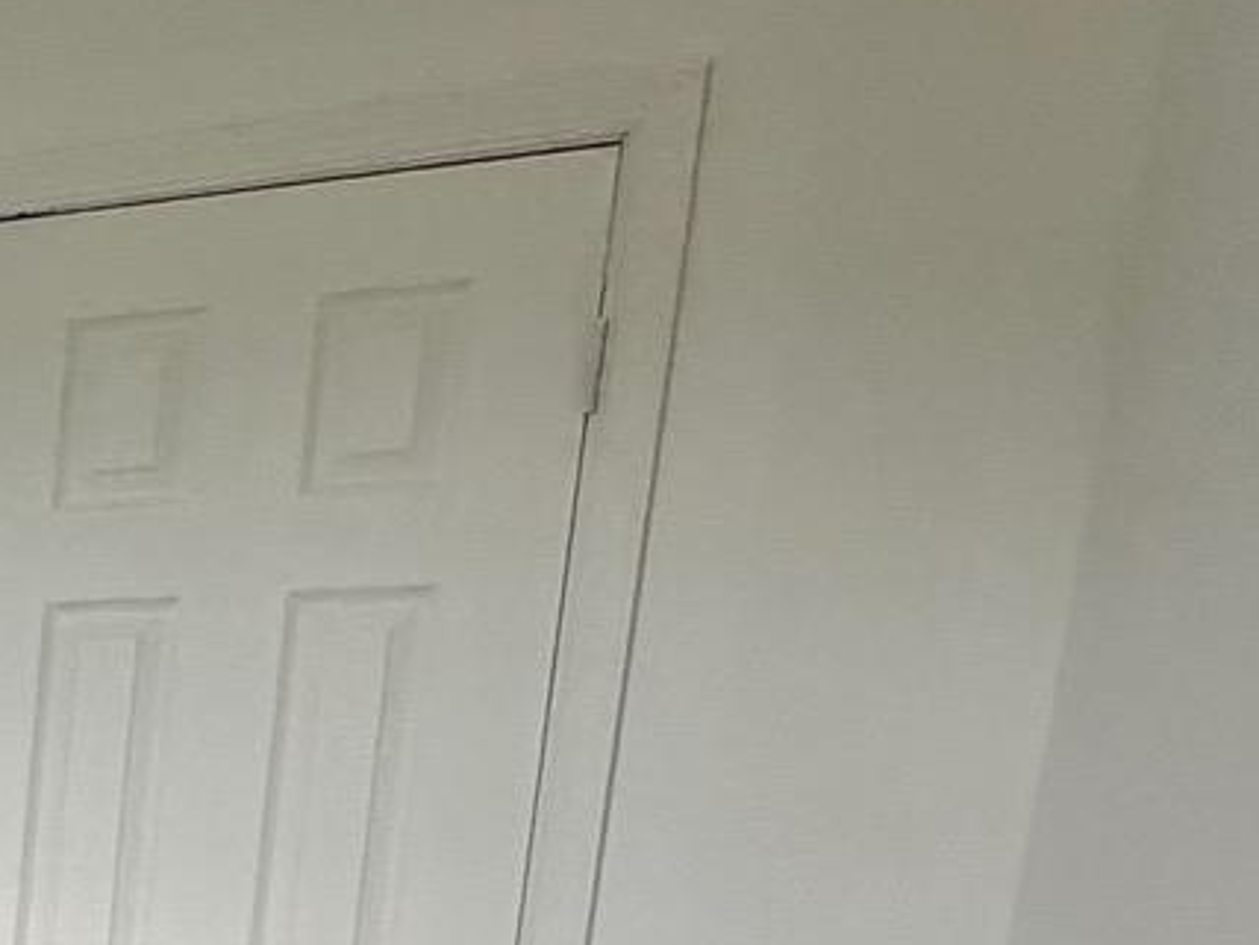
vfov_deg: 19.9
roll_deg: +0.8
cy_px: 1281
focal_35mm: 67
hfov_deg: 19.9
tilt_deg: -11.4
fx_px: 2437
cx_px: -1088
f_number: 2.2
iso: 250
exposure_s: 1/120
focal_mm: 2.22
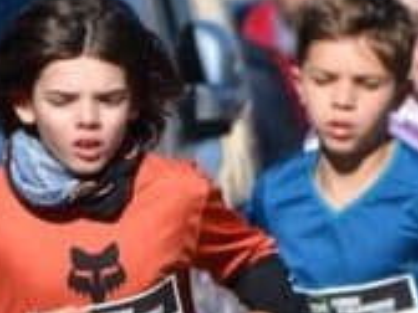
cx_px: 318
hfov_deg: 1.2
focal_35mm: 1587
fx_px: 19164
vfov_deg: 0.9
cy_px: 437
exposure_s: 1/1600
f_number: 6.3
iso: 400
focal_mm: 240
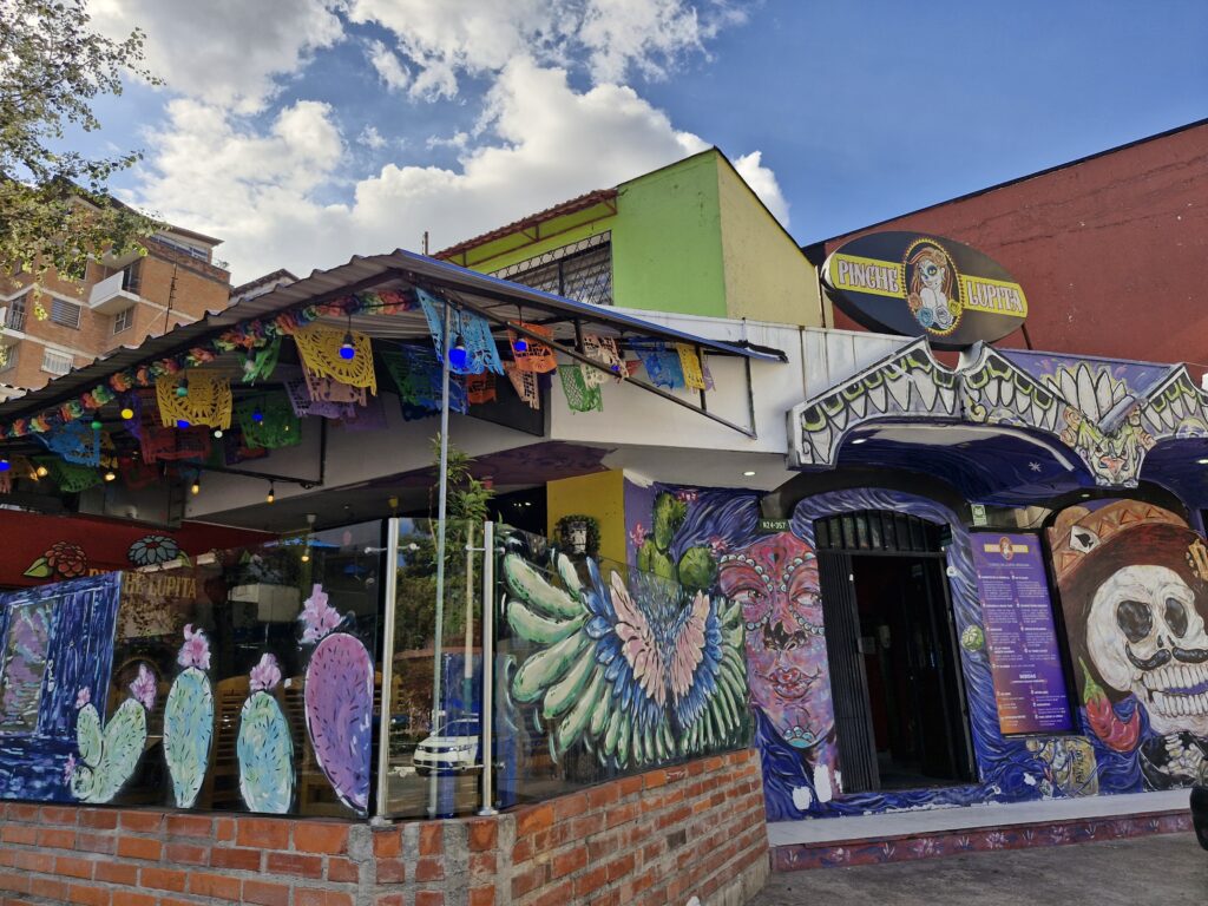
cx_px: 604
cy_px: 453
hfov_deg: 73.9
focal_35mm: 23
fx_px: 803
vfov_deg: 58.9
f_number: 1.8
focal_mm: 5.54
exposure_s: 1/970
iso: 50
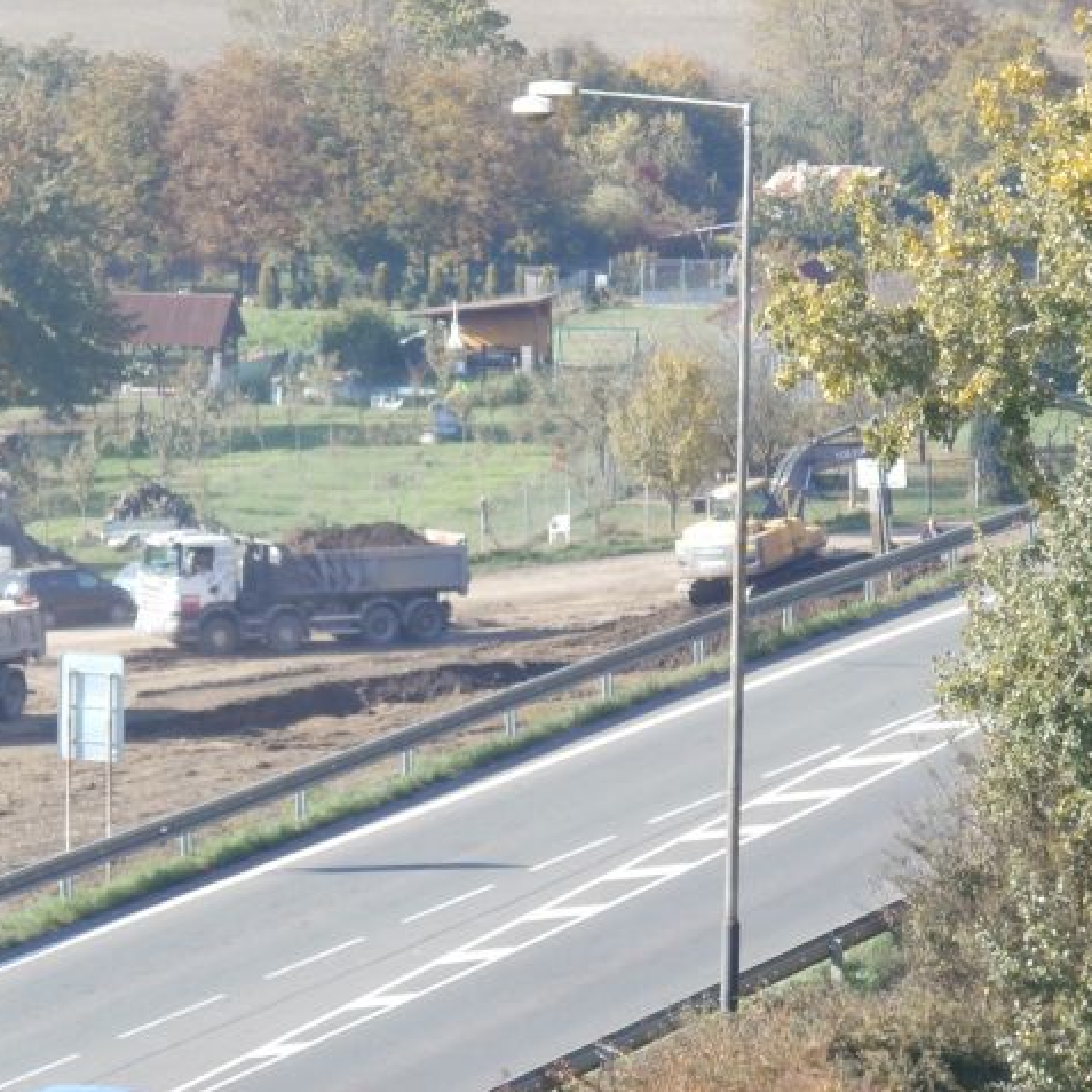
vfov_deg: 7.4
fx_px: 8459
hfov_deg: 7.4
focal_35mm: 237
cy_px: 545
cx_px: 387
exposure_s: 1/125
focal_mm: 35.34
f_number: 5.8
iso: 125
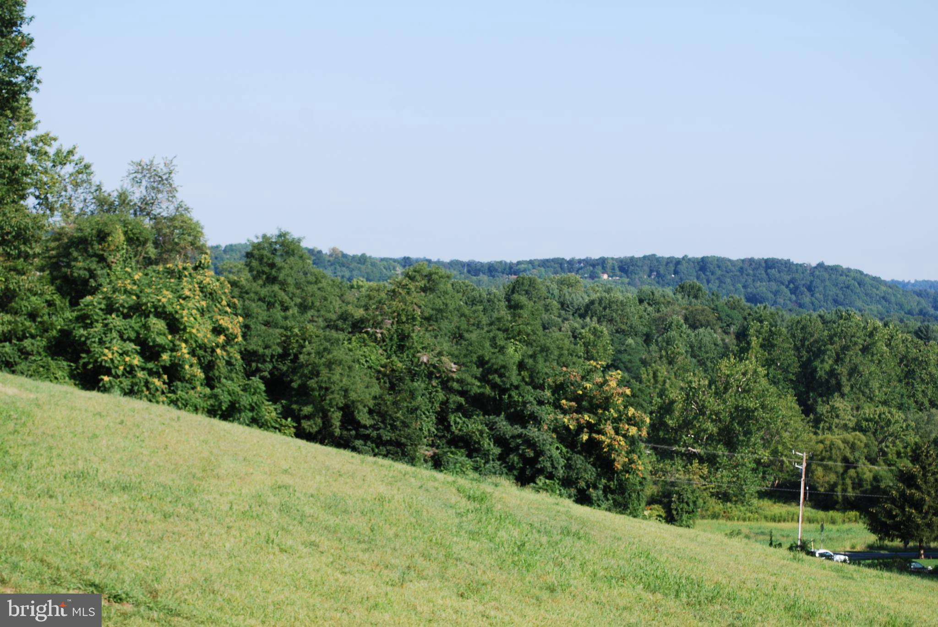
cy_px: 314
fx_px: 1721
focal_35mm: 66
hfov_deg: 30.5
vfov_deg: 20.7
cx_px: 469
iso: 100
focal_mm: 44
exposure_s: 1/200
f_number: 7.1
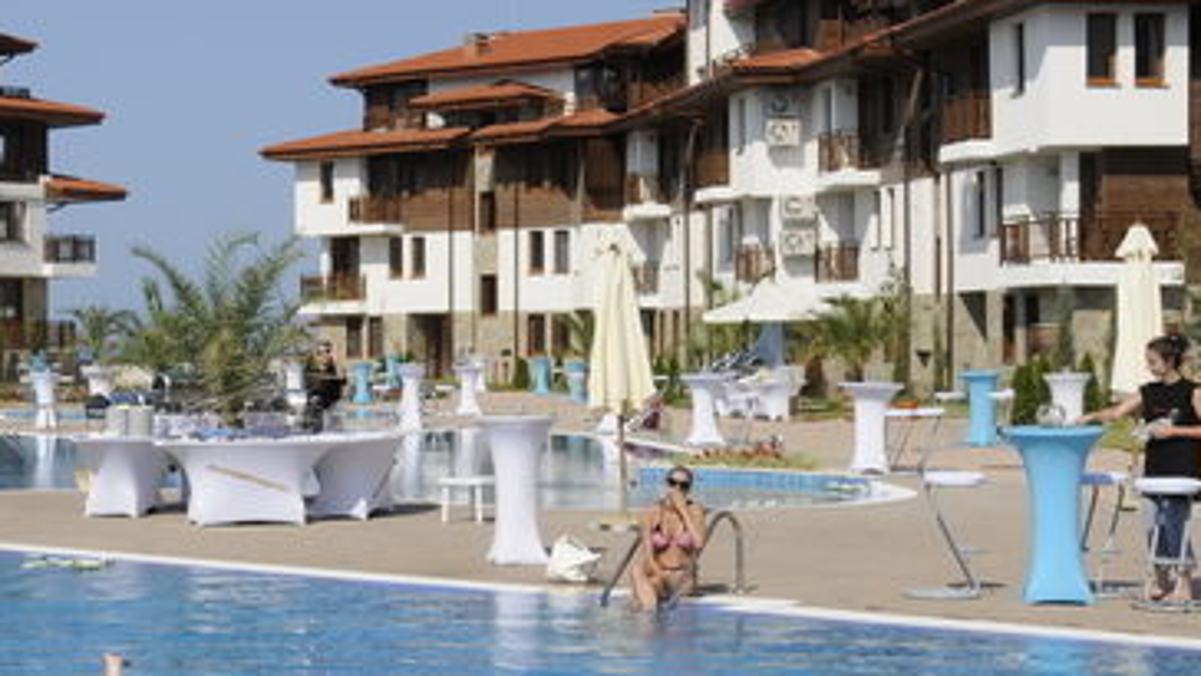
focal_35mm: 69
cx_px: 178
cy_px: 368
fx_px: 2198
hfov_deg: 29.6
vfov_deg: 17.5
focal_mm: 20
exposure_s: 1/200
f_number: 13
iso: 200
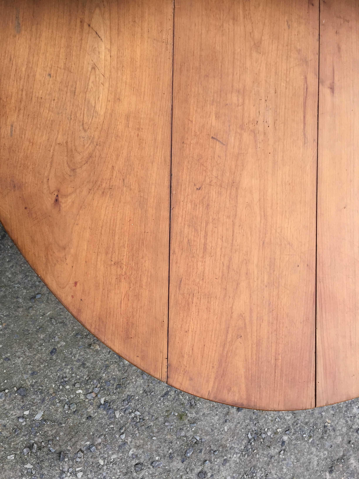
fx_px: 401
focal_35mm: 29
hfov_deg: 48.2
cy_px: 240
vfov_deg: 61.7
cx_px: 180
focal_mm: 4.15
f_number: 2.2
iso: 50
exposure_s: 1/100
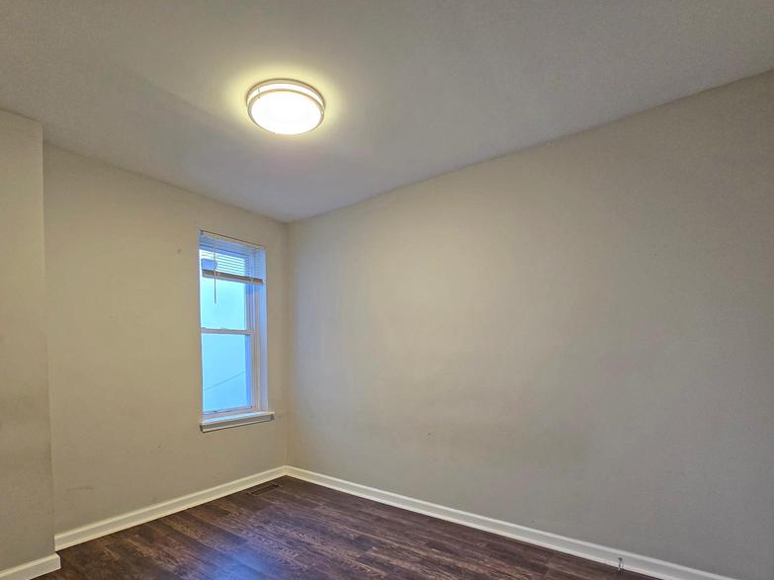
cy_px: 369
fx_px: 380
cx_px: 364
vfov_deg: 73.2
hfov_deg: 90.9
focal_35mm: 17
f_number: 2.2
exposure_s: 1/60
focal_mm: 2.2
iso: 200
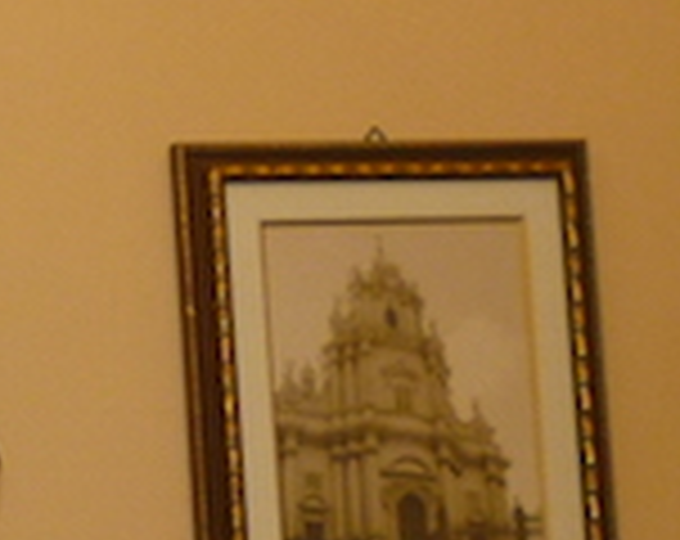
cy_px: 824
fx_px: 3774
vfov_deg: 8.0
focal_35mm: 188
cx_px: -504
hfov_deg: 9.8
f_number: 3.3
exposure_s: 1/30
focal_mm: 5.2
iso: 125
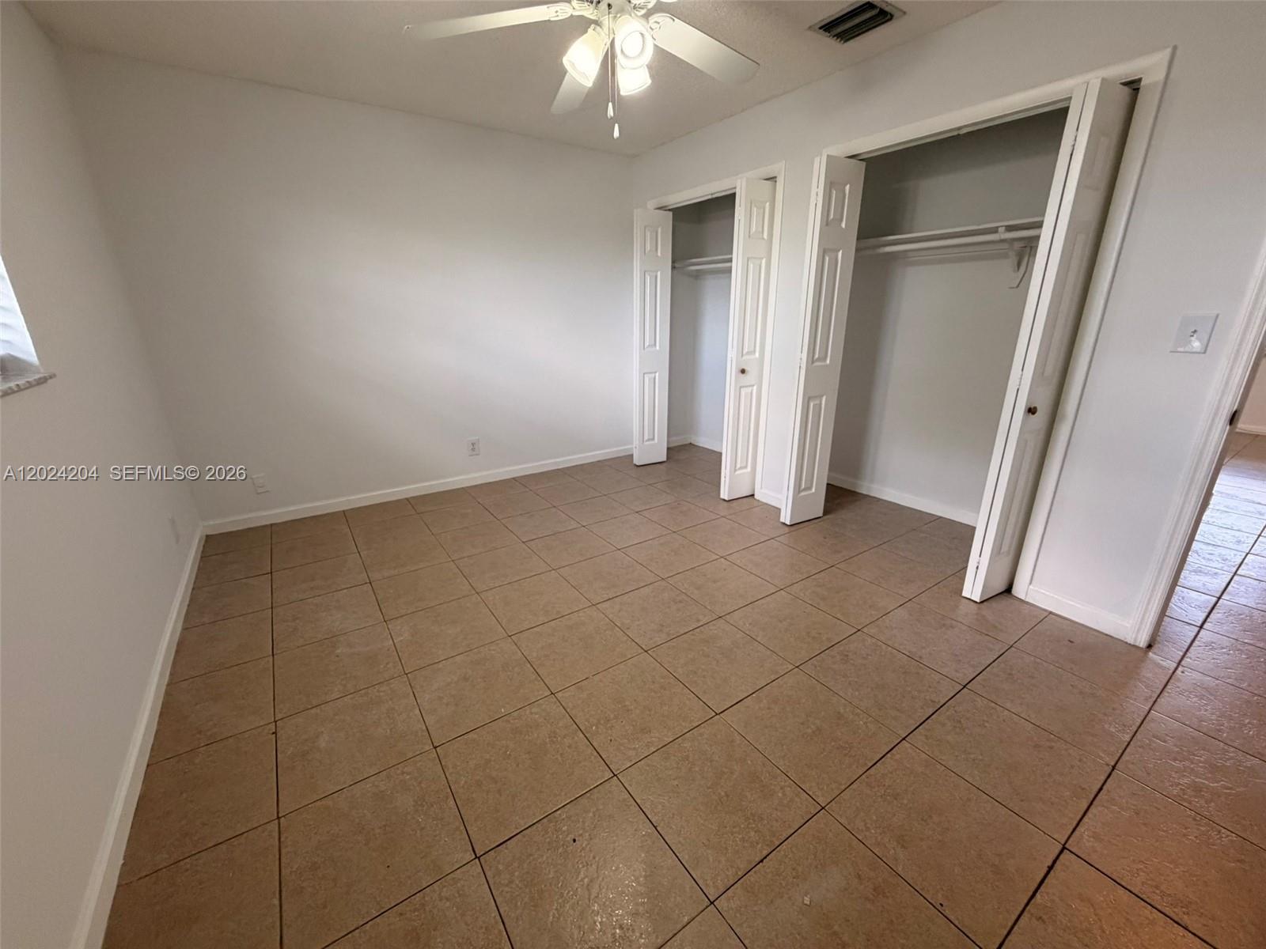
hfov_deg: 102.1
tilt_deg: -18.4
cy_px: 474
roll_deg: +0.3
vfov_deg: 85.7
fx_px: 512
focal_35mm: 14
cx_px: 633
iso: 320
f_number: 2.2
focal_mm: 2.22
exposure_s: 1/120
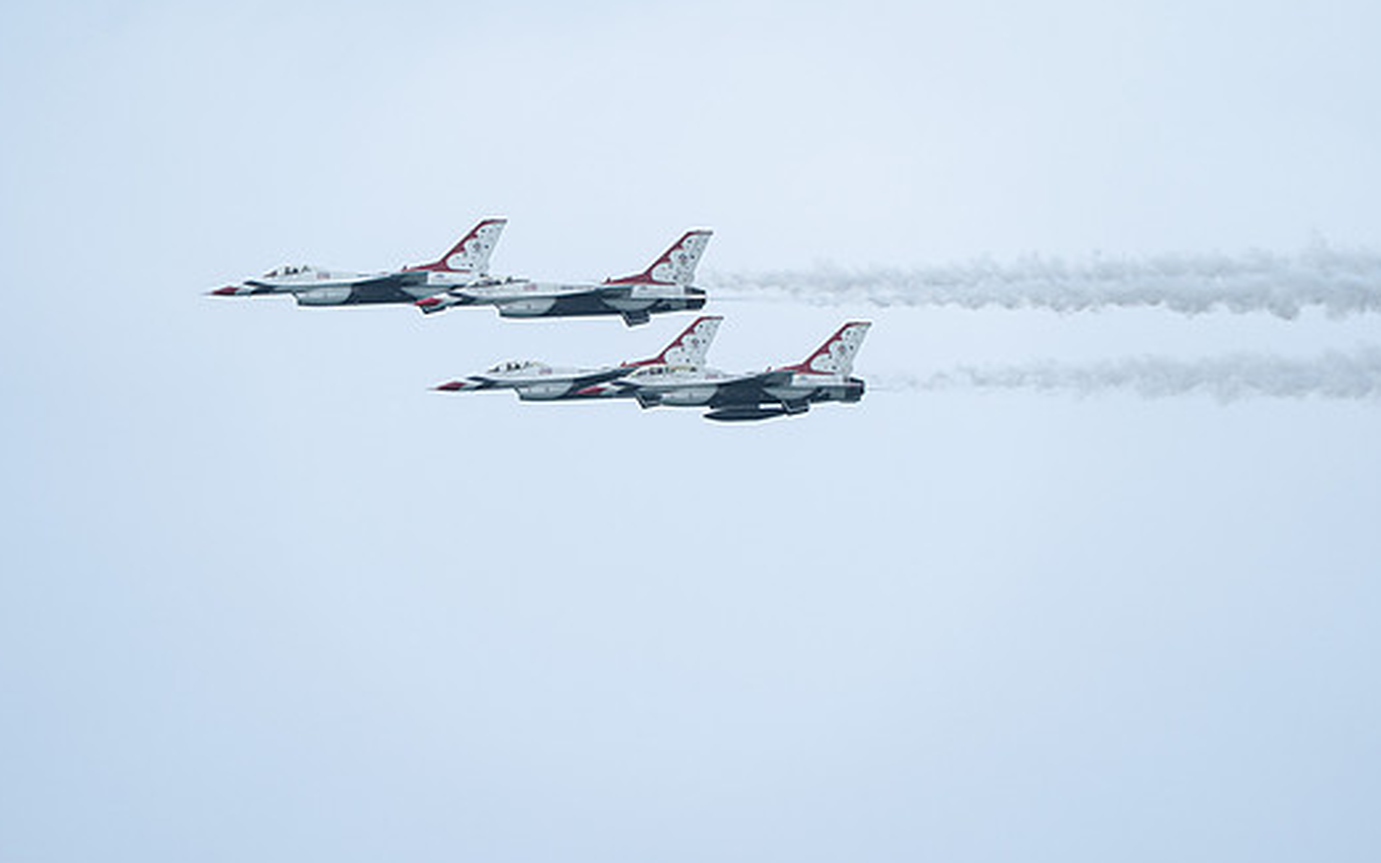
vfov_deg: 2.9
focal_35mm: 452
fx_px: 17014
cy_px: 400
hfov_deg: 4.6
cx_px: 663
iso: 640
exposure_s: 1/1250
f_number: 9
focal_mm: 400
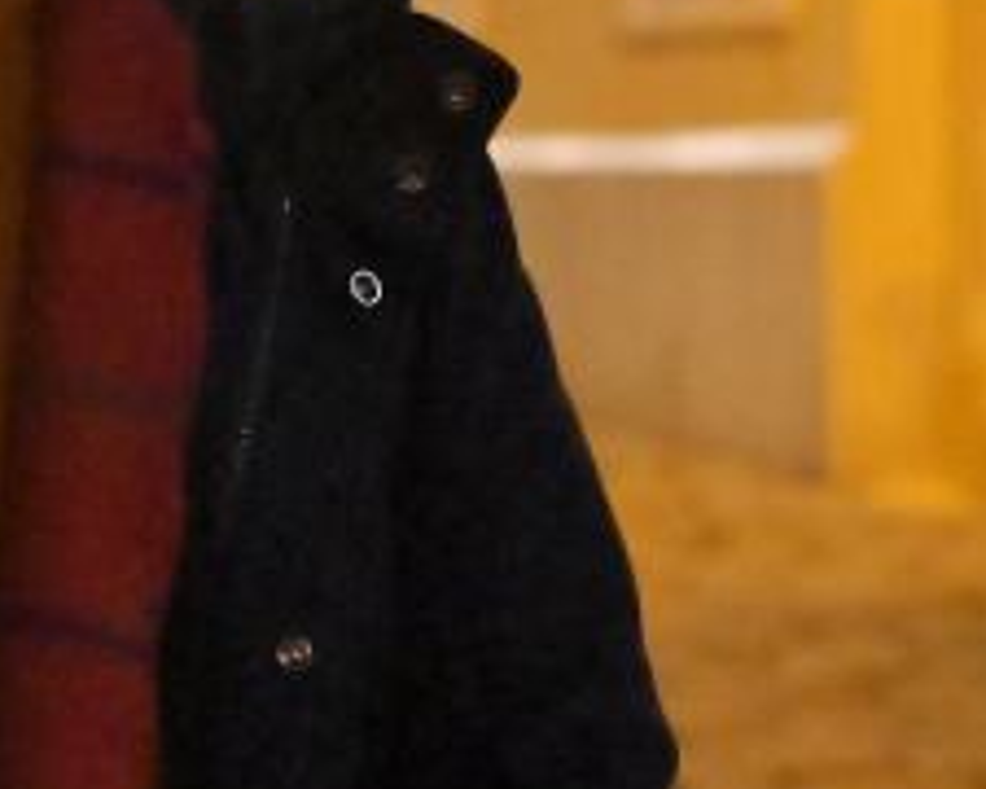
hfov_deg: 7.6
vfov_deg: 6.2
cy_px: 224
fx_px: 7295
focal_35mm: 250
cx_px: -425
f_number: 3.2
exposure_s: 1/320
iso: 6400
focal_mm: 50
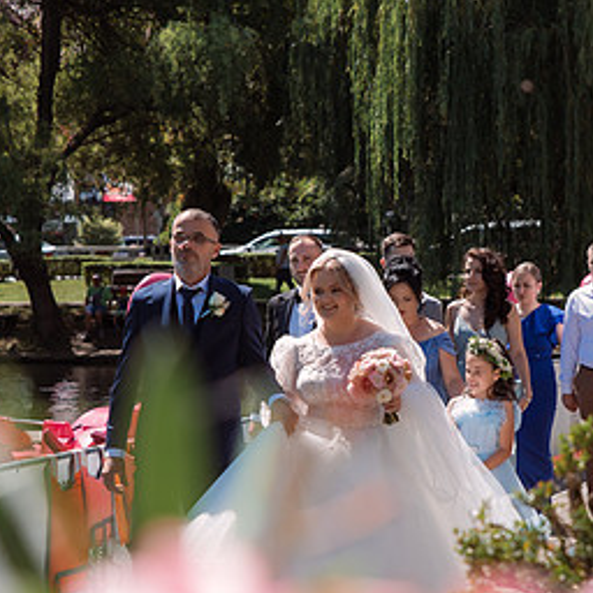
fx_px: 2616
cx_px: 341
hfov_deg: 12.9
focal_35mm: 135
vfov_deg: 12.9
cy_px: 309
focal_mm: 70
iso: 250
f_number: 4.5
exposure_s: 1/640
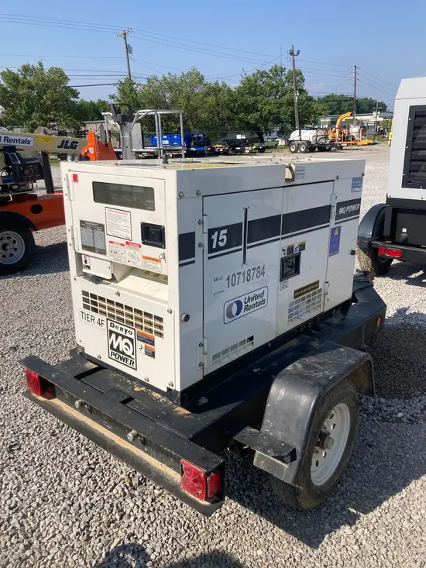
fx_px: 459
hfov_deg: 49.8
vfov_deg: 63.4
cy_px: 284
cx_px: 213
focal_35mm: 28
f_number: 1.8
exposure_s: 1/2315
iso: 20
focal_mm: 3.99
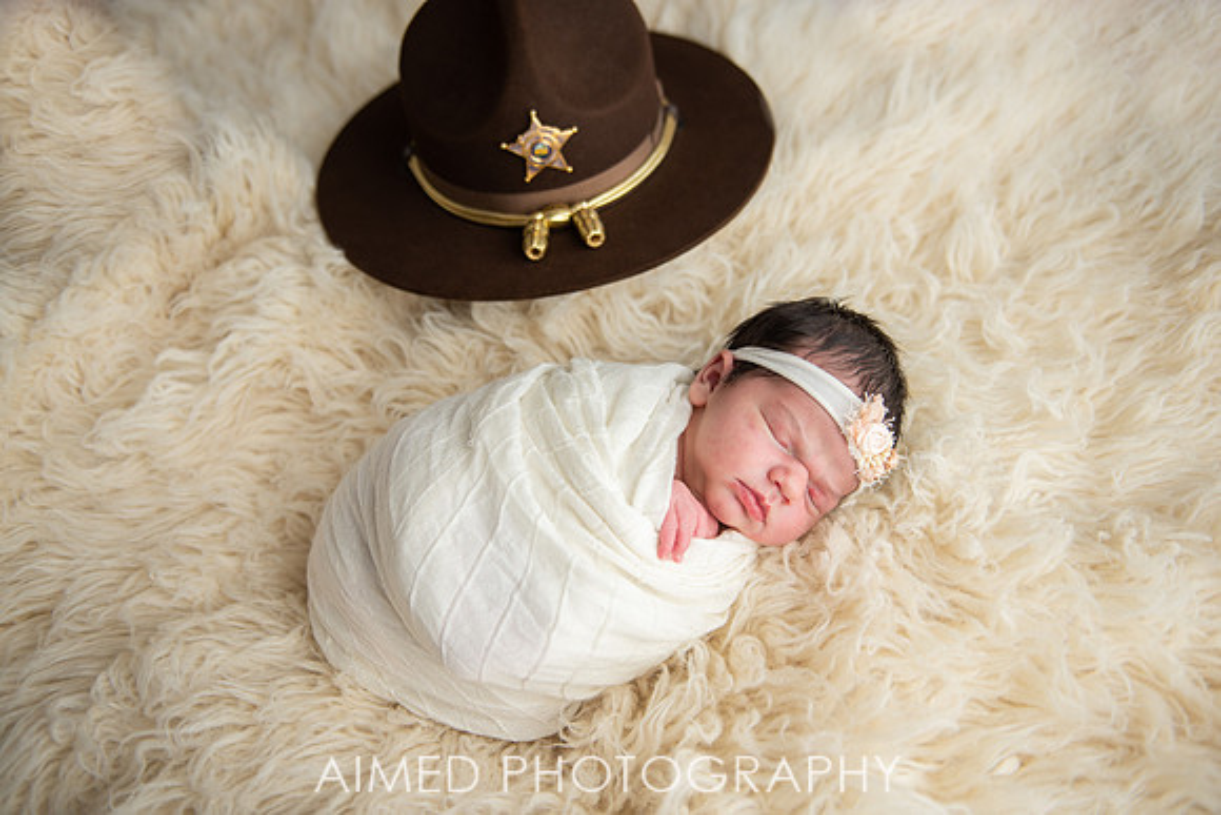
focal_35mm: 35
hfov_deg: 54.4
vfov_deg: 37.9
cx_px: 610
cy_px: 408
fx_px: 1187
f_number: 2.8
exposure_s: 1/200
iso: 125
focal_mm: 35
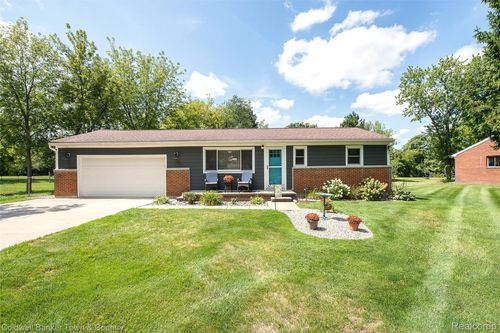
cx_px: 250
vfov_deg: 81.2
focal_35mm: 14
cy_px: 166
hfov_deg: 104.3
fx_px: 194
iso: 250
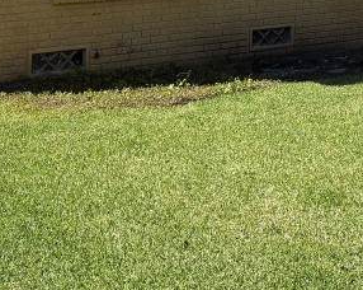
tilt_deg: +5.2
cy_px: -170
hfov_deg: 22.5
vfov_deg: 16.3
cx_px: 284
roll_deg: +0.2
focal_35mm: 84
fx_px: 901
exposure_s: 1/2703
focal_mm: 6.76
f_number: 1.78
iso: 80
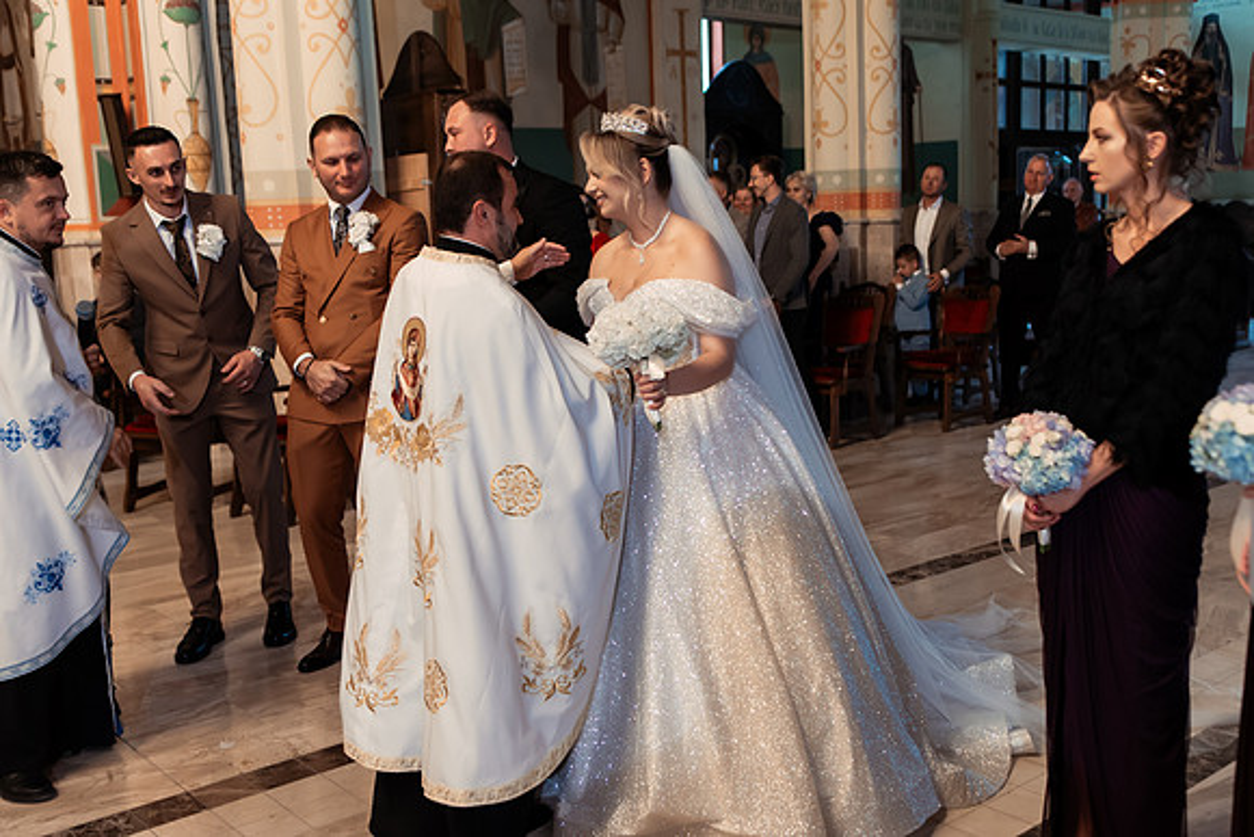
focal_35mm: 37
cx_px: 668
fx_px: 1299
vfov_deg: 35.7
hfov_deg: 51.5
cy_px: 418
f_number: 2.5
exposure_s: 1/200
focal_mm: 35
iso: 1600
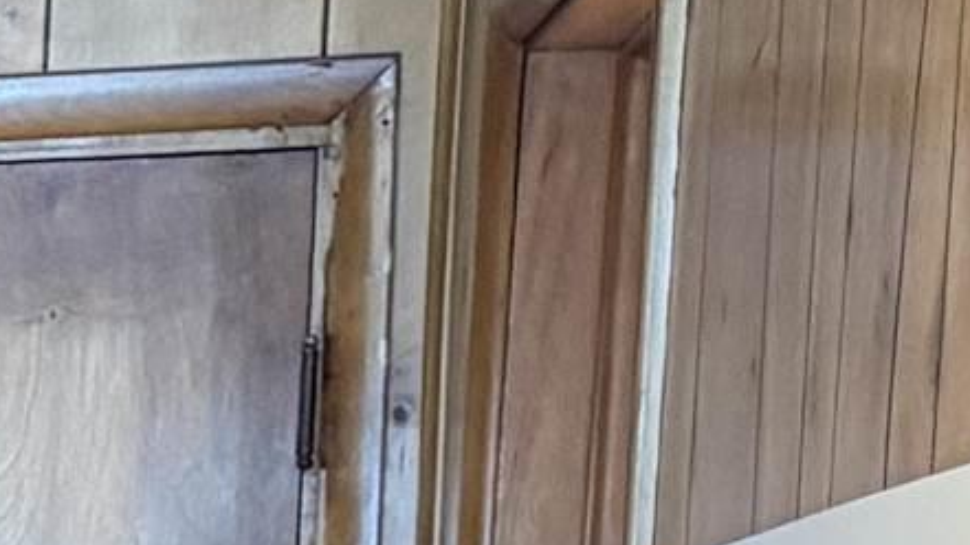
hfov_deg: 9.4
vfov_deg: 6.3
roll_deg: +1.6
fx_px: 4681
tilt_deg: -7.7
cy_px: 1448
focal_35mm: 182
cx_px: -1894
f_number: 1.78
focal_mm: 6.76
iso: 800
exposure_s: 1/40
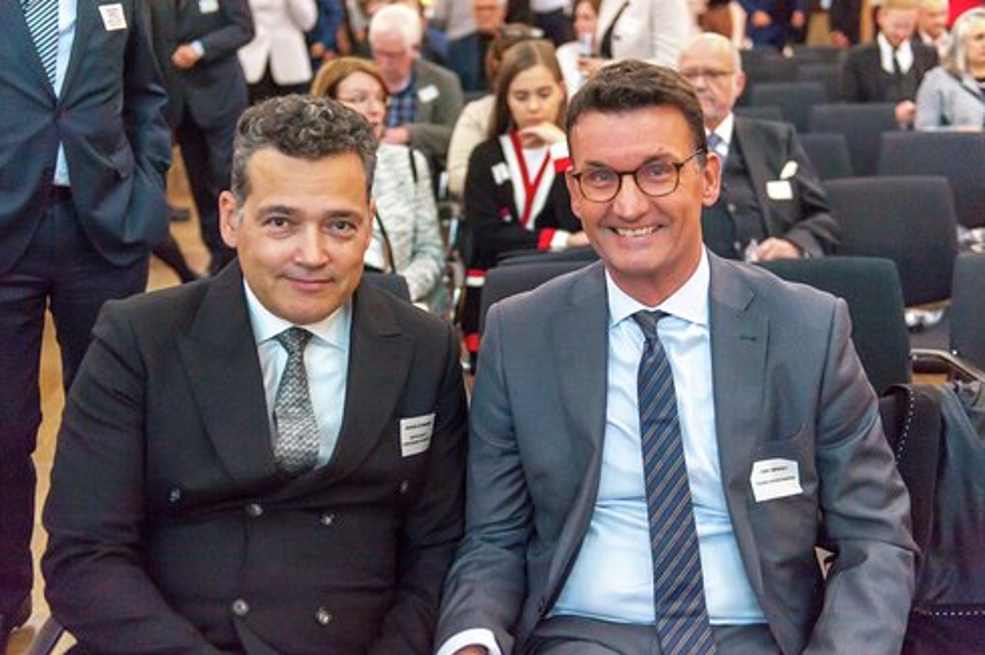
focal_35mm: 46
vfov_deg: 29.2
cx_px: 474
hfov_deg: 42.8
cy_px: 341
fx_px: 1258
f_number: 2.8
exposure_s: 1/200
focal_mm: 44
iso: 1600
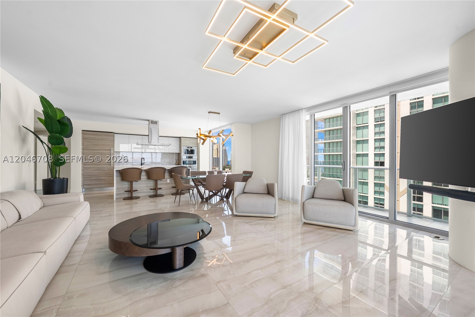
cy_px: 158
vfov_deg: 81.3
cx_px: 238
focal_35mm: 14
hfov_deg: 104.2
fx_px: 185
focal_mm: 14
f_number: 8
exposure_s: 1/50
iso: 400
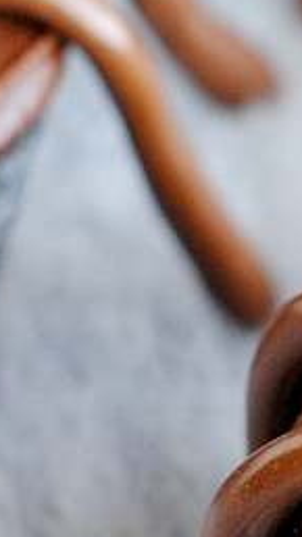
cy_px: 366
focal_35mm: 291
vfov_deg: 7.4
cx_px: 644
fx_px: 4145
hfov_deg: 4.1
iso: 400
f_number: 3.2
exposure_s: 1/100
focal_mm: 50
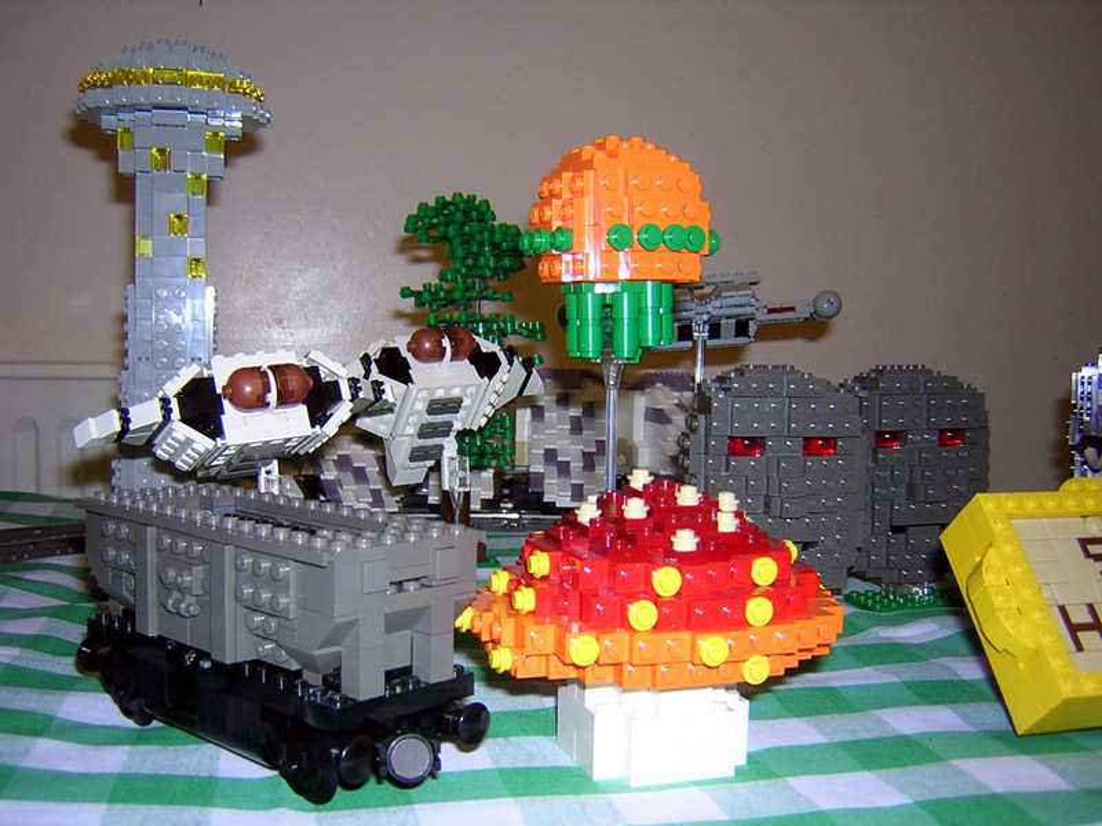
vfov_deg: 39.7
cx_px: 551
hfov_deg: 51.4
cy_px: 413
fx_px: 1146
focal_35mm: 36
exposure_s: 1/60.1
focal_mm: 4.7
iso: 100
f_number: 2.6
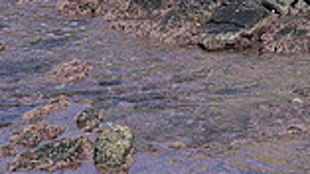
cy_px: -194
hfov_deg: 12.4
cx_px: 462
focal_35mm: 166
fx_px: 1363
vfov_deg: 7.0
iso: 100
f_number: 10
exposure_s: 1/125
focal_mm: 43
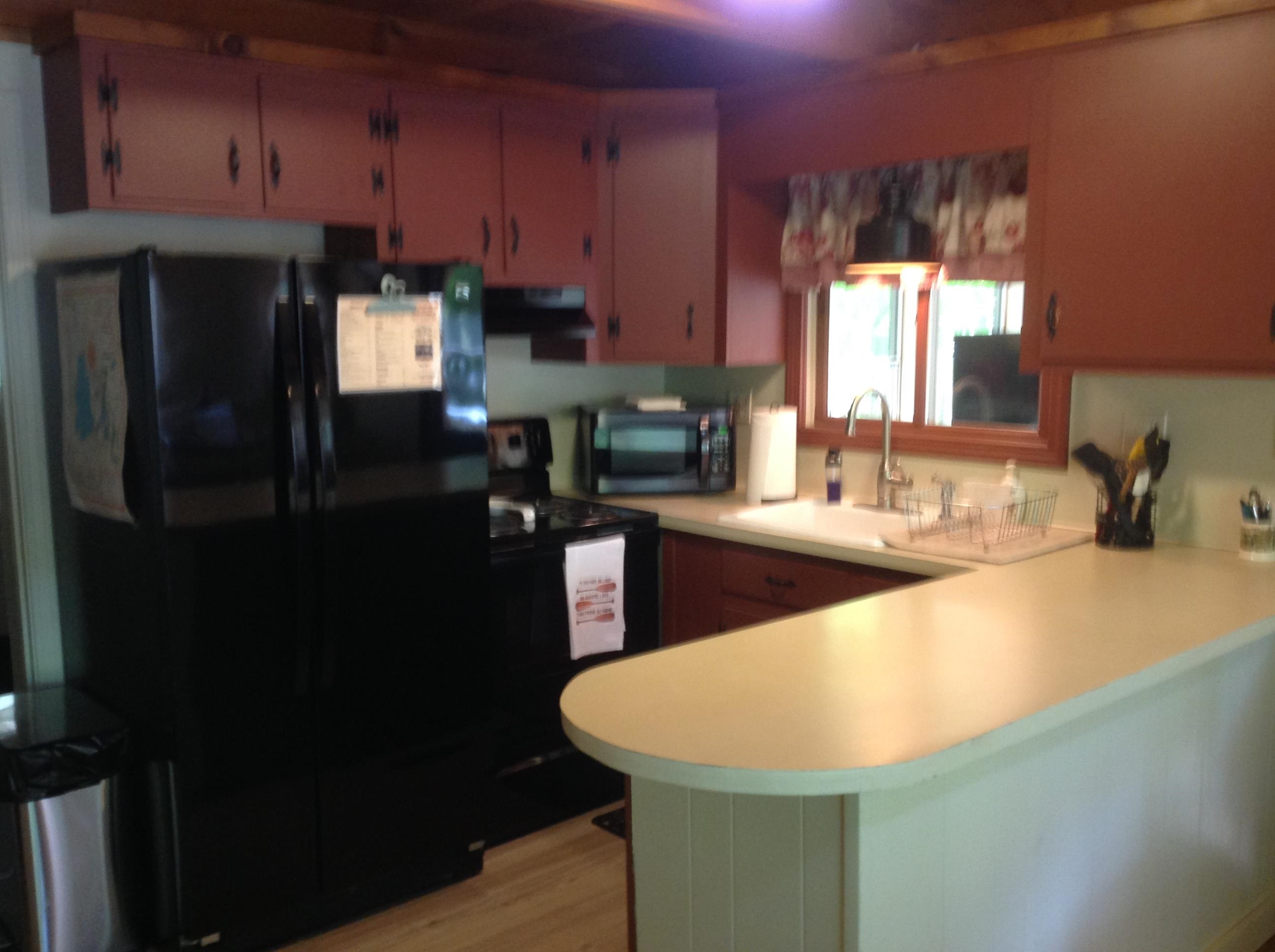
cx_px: 638
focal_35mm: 35
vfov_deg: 40.6
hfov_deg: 52.7
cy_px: 476
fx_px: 1287
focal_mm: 4.28
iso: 160
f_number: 2.4
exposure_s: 1/15
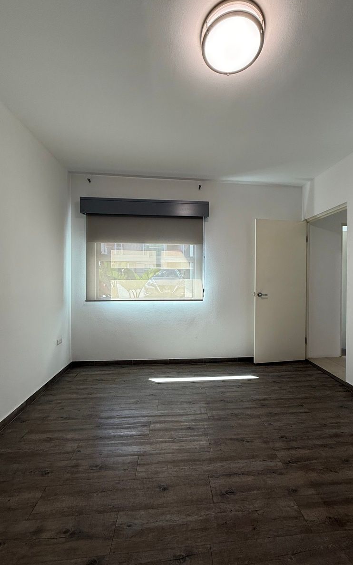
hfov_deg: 74.7
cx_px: 191
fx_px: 231
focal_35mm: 15
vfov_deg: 101.5
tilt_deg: +0.8
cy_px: 282
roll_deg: -0.5
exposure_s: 1/120
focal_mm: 2.22
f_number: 2.2
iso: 100
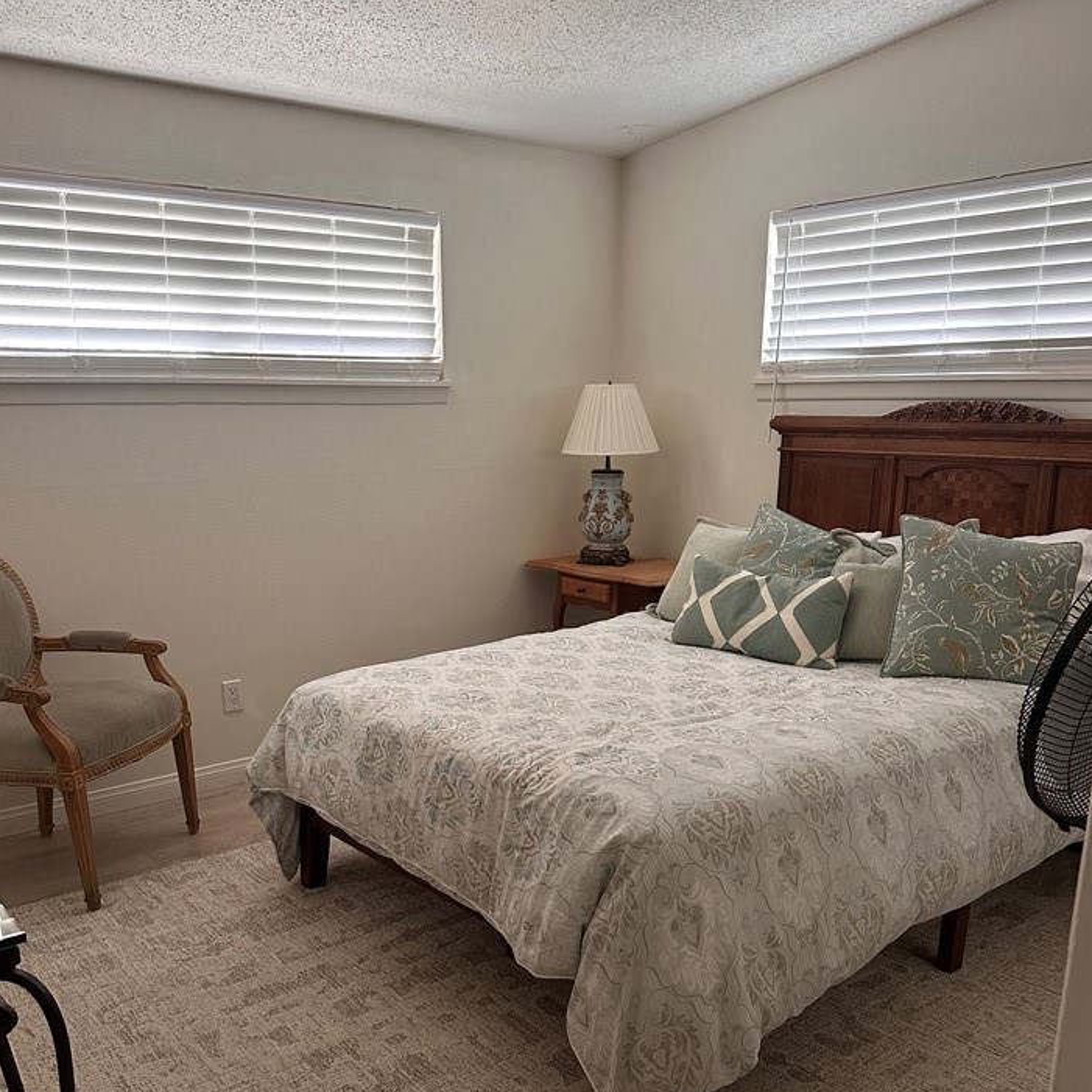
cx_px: 520
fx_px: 1106
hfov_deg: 52.5
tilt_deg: -14.7
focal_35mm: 31
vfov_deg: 52.0
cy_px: 684
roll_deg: -0.2
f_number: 1.78
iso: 320
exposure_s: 1/60
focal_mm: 6.86
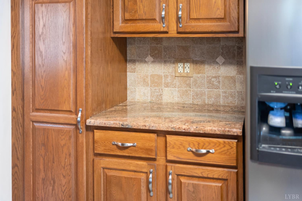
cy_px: 100
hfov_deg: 48.5
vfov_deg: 33.3
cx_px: 151
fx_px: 335
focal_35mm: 40
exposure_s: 1/60
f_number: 2.5
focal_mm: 40
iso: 1250
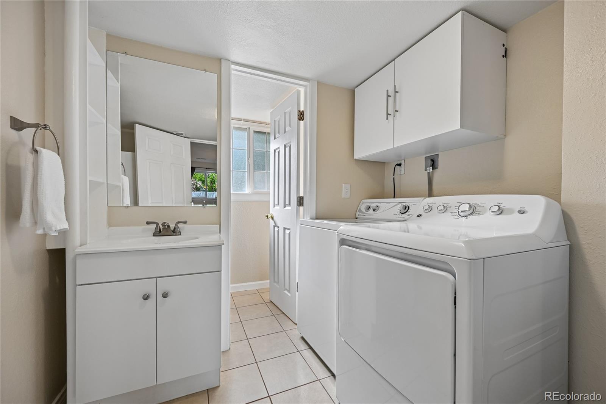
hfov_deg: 104.3
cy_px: 202
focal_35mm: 14
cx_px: 303
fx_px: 236
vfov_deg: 81.2
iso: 72
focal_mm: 14
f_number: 8
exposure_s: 1/15
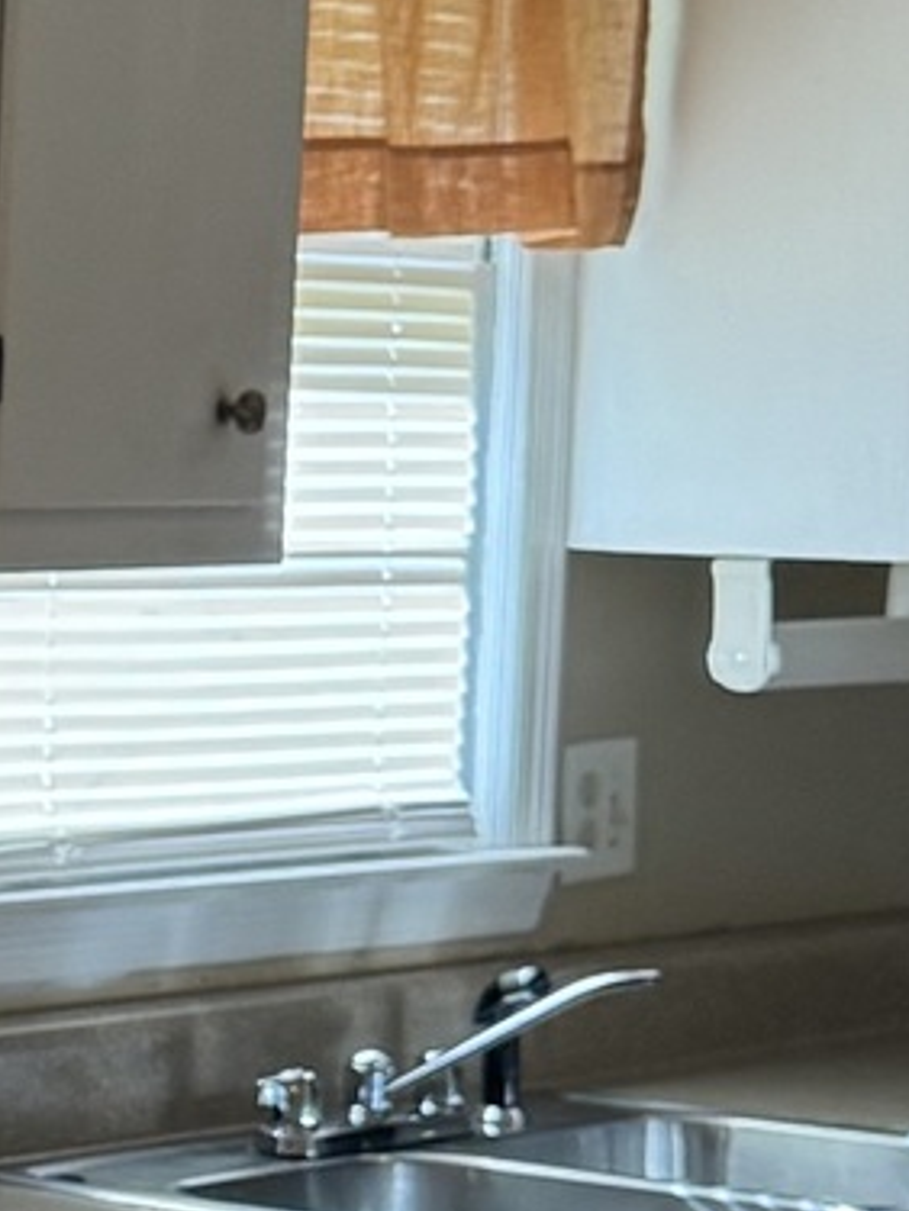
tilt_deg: -3.8
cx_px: -1451
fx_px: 5147
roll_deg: -0.8
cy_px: 667
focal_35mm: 147
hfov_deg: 8.9
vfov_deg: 13.4
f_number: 1.78
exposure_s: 1/120
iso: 125
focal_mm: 6.76
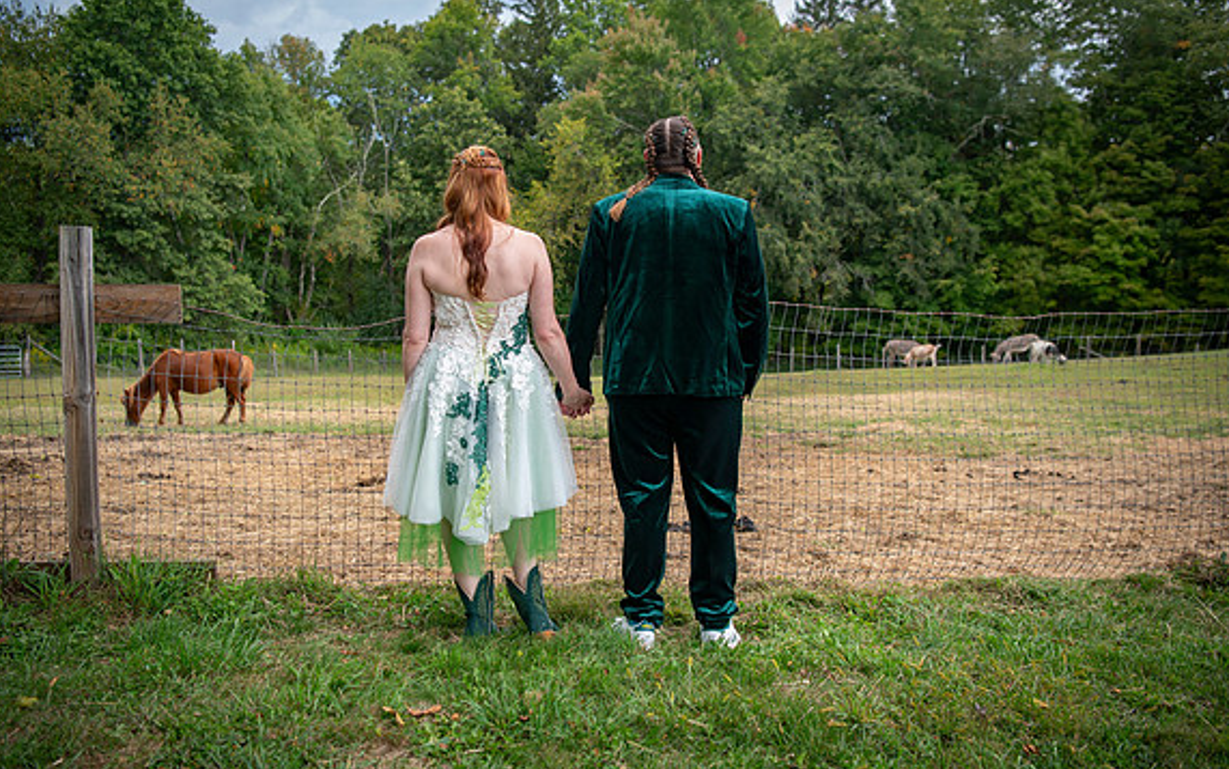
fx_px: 1105
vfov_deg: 38.3
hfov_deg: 58.1
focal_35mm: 33
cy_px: 379
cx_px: 611
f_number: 3.2
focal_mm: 31
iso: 50
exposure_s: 1/125
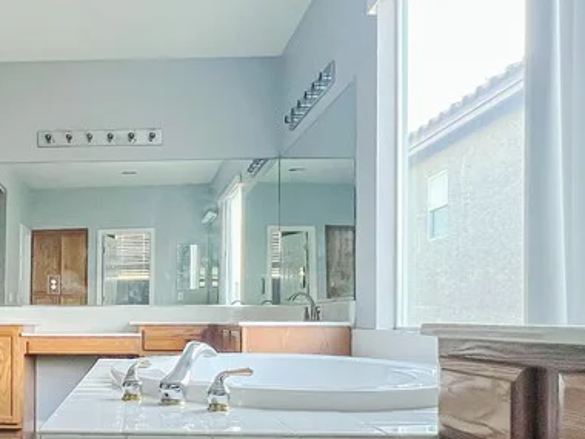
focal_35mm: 35
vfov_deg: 39.8
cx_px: 79
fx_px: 591
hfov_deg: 48.1
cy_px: 317
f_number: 1.8
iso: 500
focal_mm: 1.57
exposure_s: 1/60
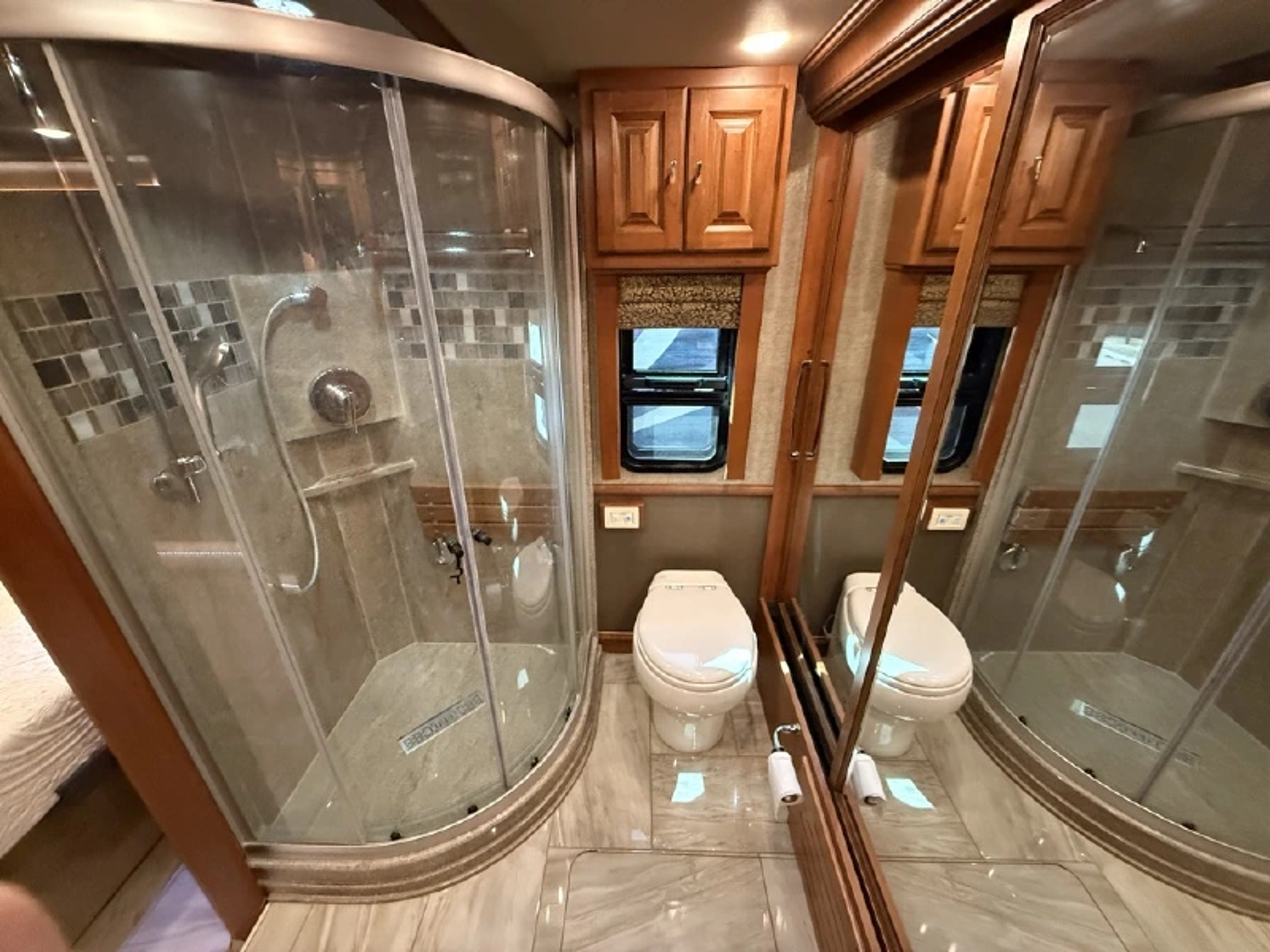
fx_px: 514
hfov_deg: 102.1
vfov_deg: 85.7
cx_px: 635
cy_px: 476
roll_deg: +1.1
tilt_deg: -23.7
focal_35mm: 14
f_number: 2.2
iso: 1000
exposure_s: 1/60
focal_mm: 2.22
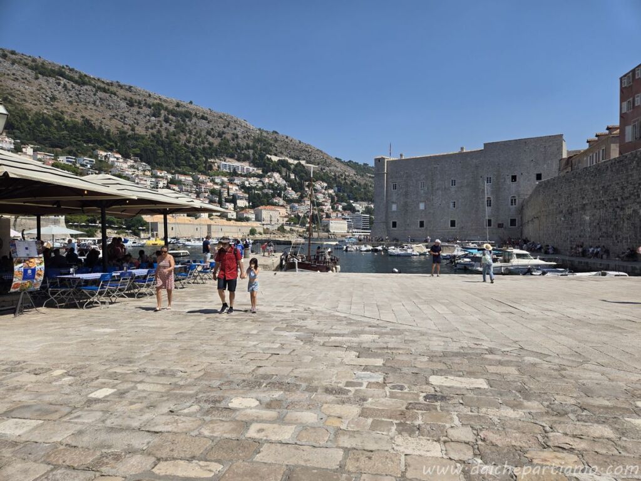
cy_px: 240
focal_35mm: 23
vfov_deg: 58.9
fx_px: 426
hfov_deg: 73.9
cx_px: 320
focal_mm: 5.4
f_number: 1.8
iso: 25
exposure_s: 1/3151
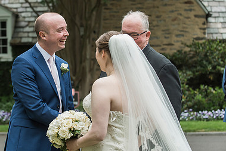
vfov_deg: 12.8
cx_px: 81
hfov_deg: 19.1
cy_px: 40
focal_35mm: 107
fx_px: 672
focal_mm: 70
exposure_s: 1/640
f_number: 4
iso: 800
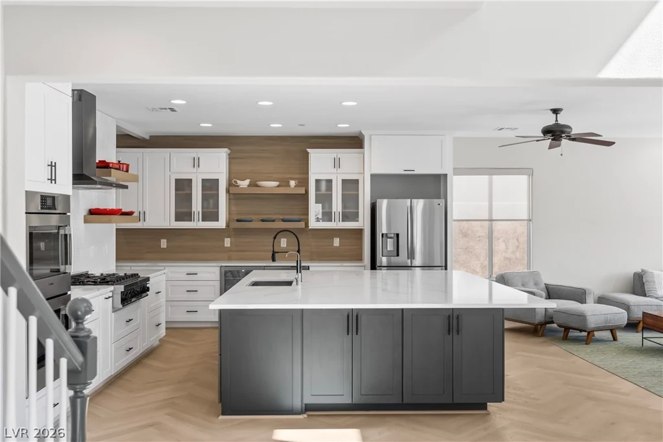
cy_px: 221
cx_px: 332
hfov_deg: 55.8
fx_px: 626
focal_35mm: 34
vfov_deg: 38.9
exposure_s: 1/200
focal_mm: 23
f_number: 3.5
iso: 400
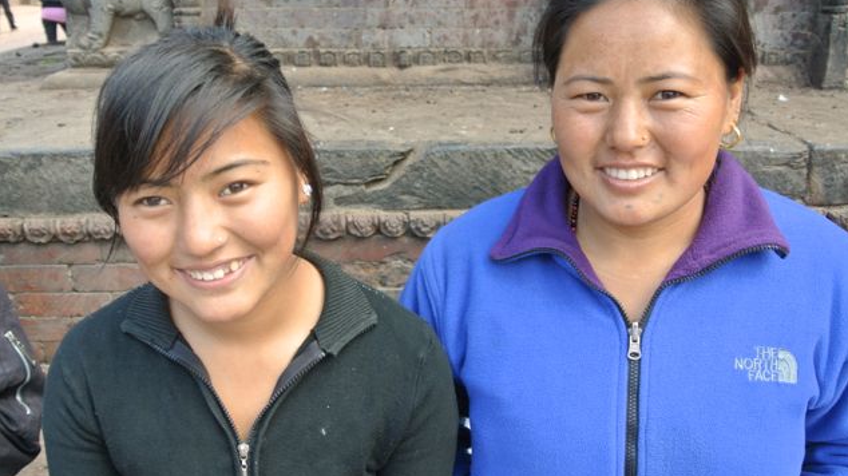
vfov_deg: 32.8
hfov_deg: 55.3
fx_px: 809
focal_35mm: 36
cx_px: 427
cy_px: 234
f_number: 3.8
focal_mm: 12.7
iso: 200
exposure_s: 1/100
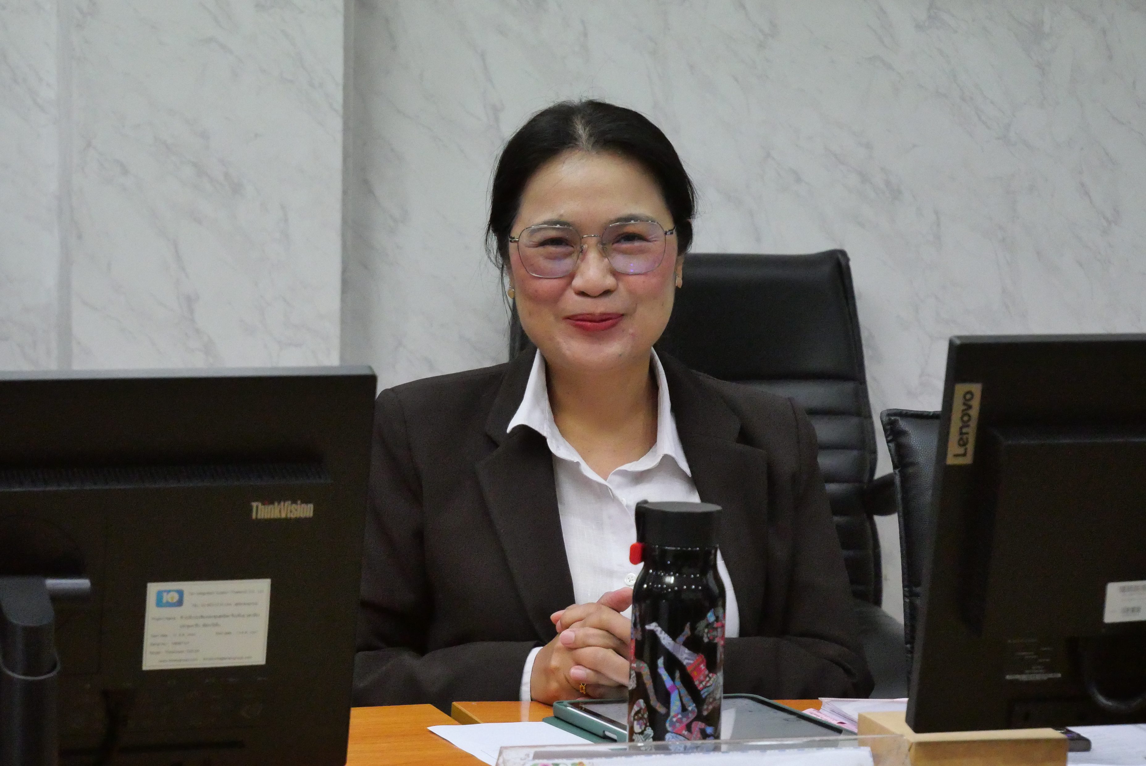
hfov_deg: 18.6
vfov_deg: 12.5
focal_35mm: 110
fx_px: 3504
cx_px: 573
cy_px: 383
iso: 6400
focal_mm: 53
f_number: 5.6
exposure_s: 1/160
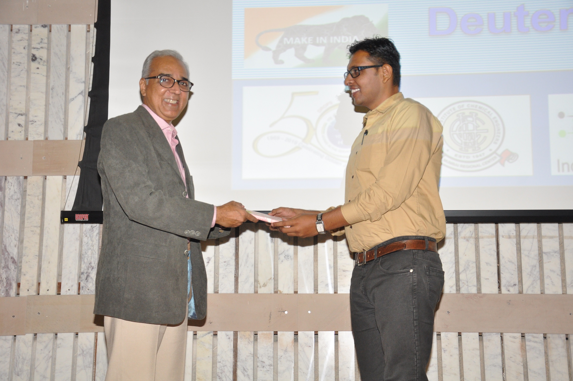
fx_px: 906
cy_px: 190
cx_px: 286
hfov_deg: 35.1
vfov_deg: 23.7
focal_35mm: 57
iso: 1000
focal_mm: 38
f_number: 5.6
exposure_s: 1/125
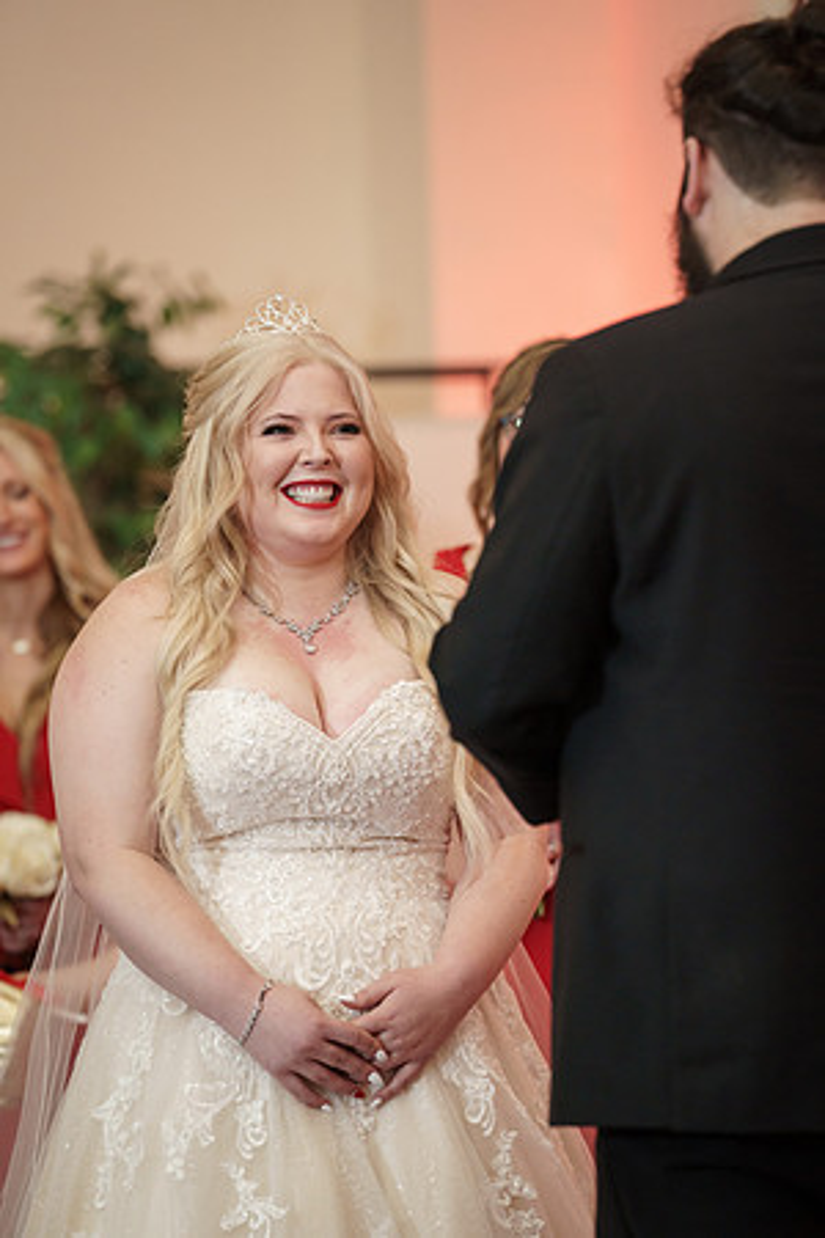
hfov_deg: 7.0
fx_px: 6771
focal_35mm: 197
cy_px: 619
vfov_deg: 10.4
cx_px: 412
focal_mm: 197
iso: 2000
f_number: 4
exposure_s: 1/100
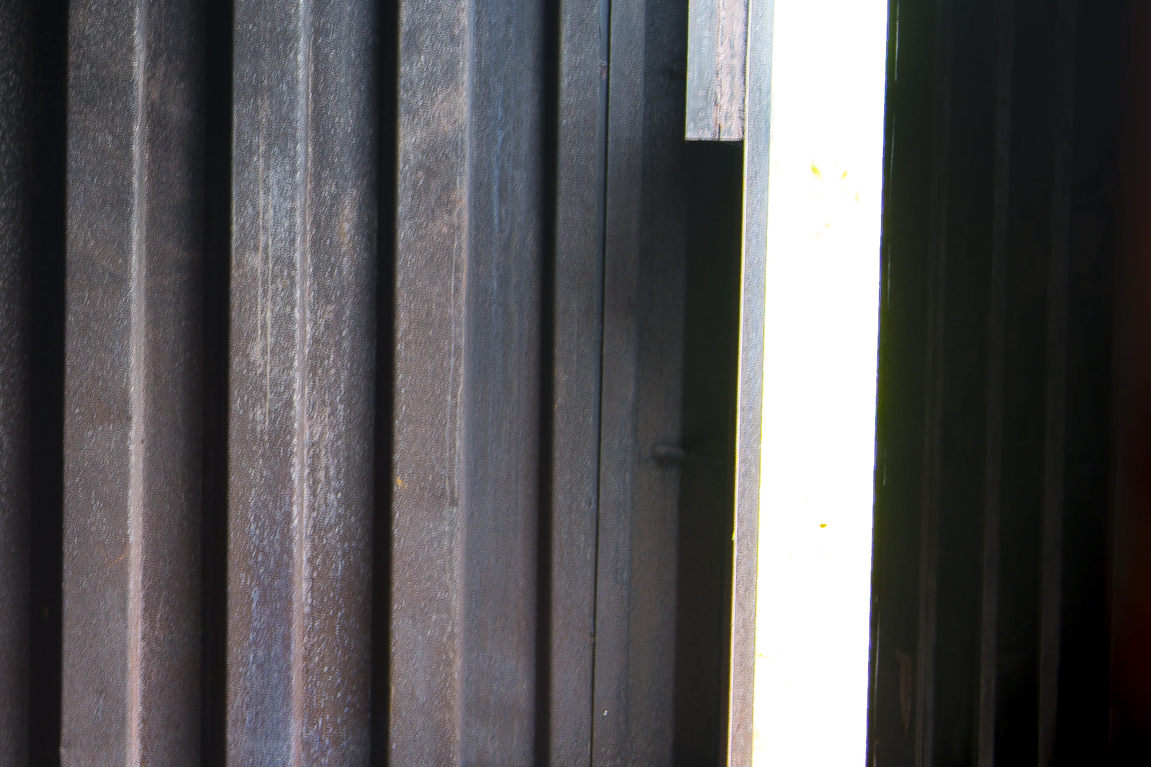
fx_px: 5115
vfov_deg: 8.6
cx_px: 61
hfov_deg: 12.7
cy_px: 293
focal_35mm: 160
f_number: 2.8
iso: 100
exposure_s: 1/10
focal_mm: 70
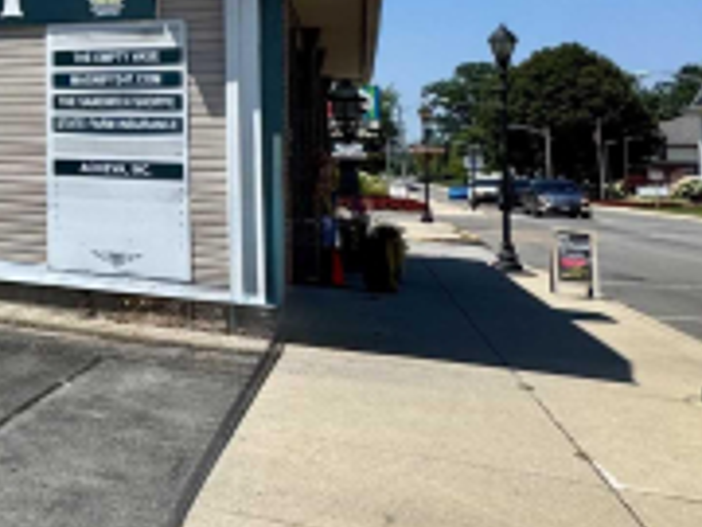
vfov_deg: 27.1
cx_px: -454
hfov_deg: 24.3
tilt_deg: +5.3
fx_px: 1055
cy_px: 62
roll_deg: -2.2
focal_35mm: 52
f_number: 2.2
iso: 50
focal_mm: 2.22
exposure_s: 1/2415
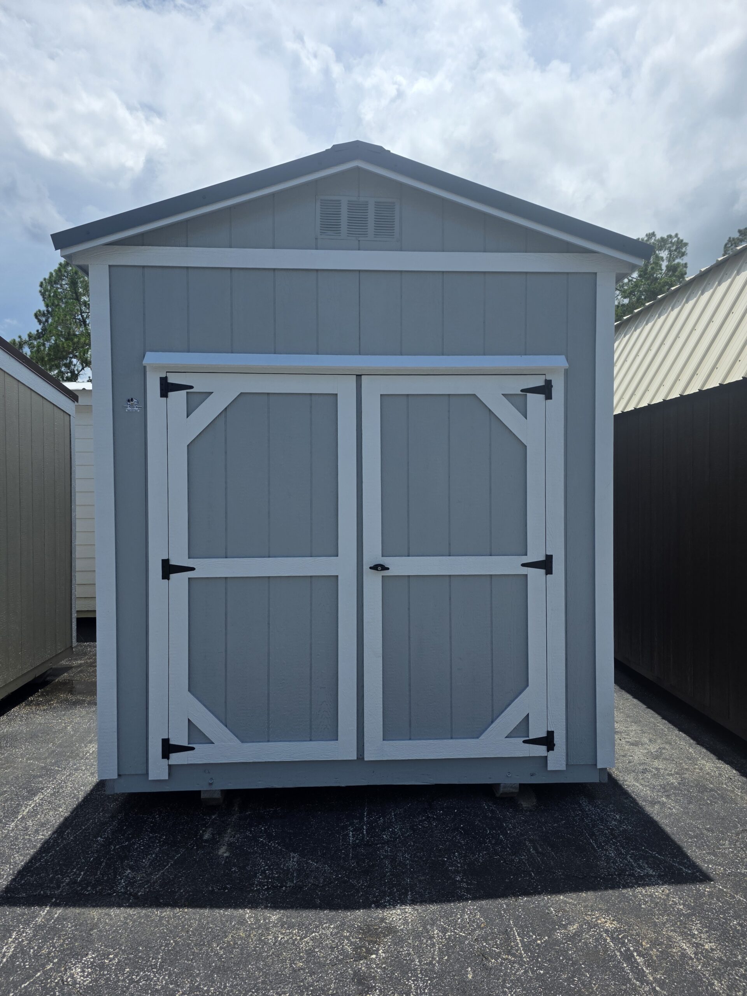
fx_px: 662
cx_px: 374
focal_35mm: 23
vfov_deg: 73.9
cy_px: 498
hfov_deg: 58.9
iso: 64
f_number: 1.7
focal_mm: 6.3
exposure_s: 1/7944
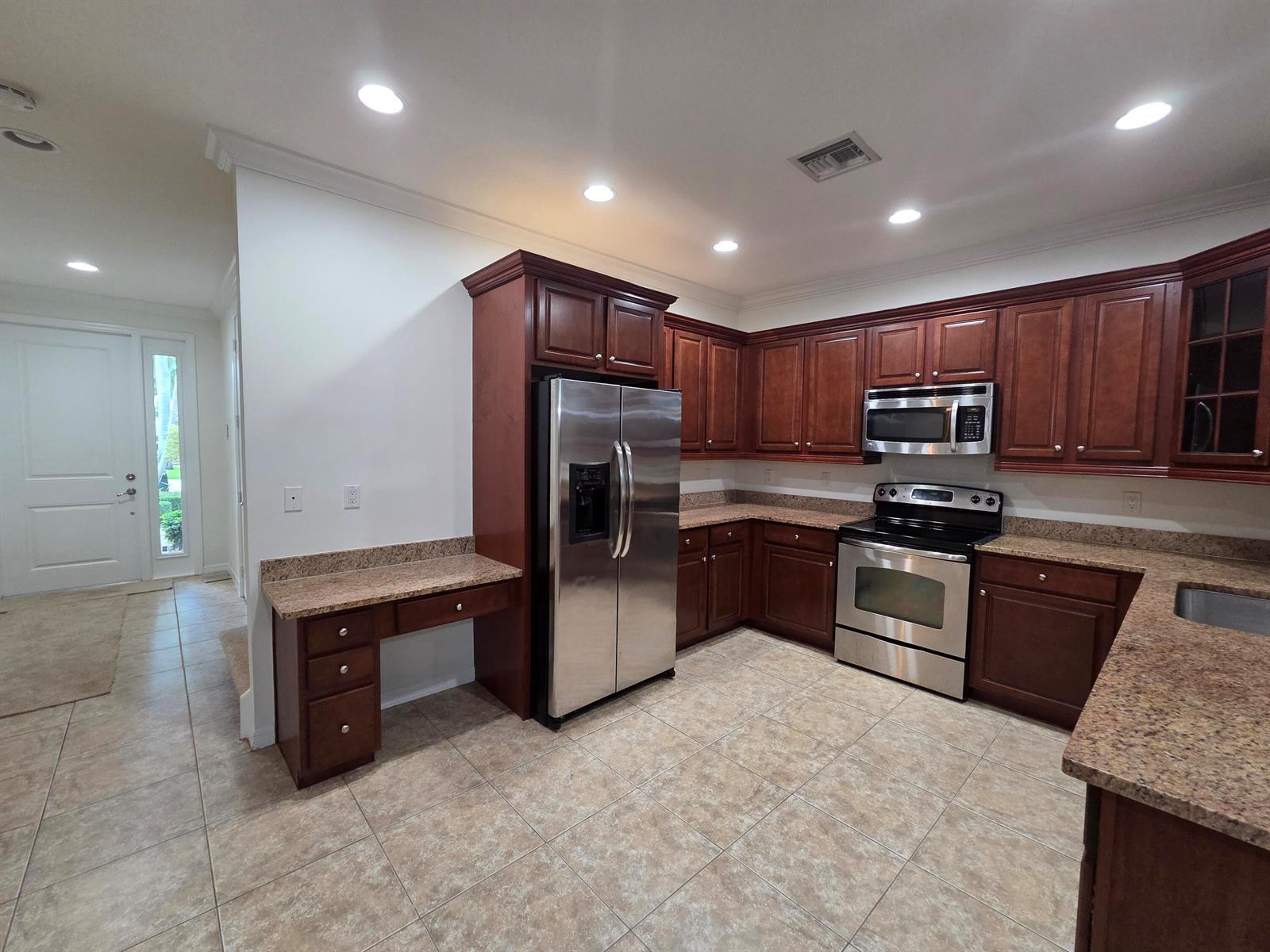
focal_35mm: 13
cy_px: 476
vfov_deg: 89.9
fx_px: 477
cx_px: 635
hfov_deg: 106.2
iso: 400
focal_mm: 2.2
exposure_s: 1/60
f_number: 2.2
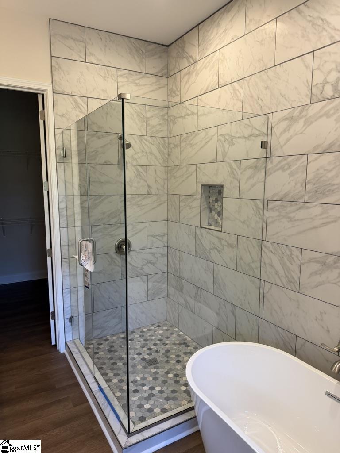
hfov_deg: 56.8
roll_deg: -0.9
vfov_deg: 71.6
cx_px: 170
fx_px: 314
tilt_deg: -6.9
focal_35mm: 24
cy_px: 226
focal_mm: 6.76
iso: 160
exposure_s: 1/120
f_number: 1.78
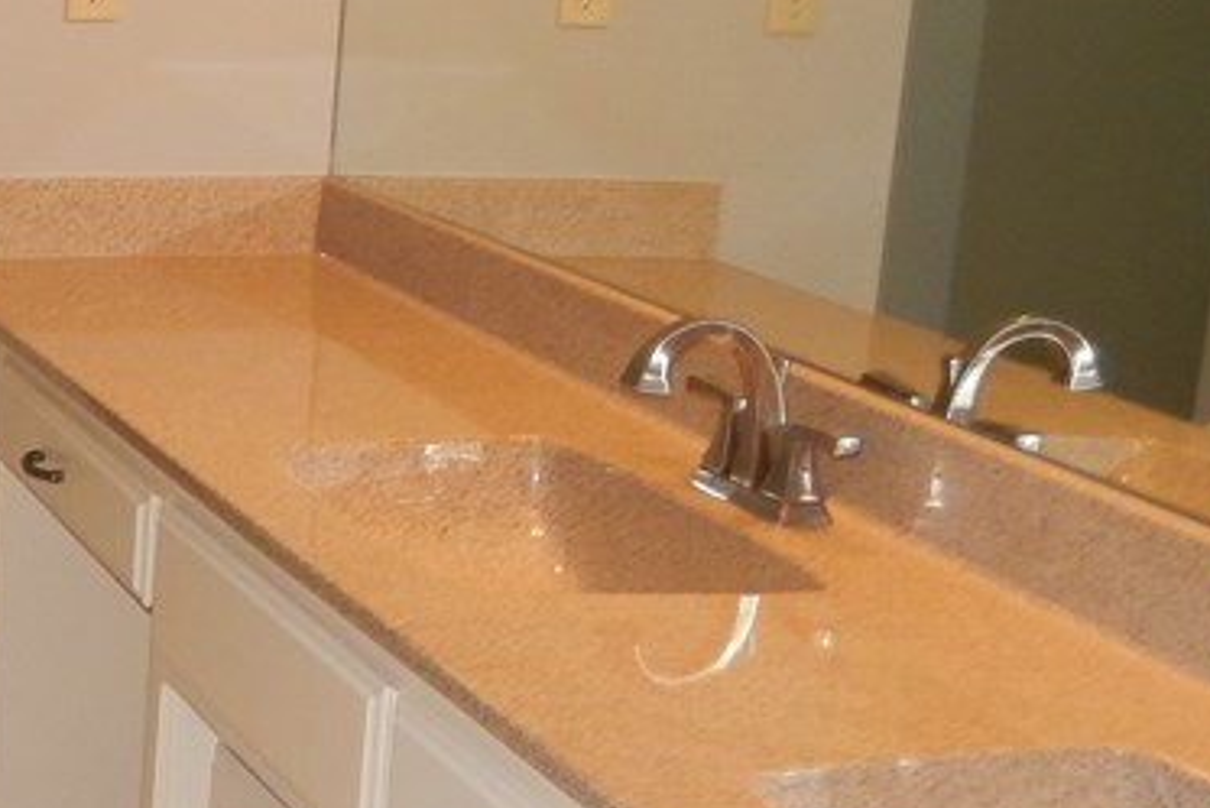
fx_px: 2690
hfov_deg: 22.7
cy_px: 383
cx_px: -354
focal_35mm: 80
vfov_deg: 17.1
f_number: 3.6
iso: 200
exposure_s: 1/30
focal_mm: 5.1
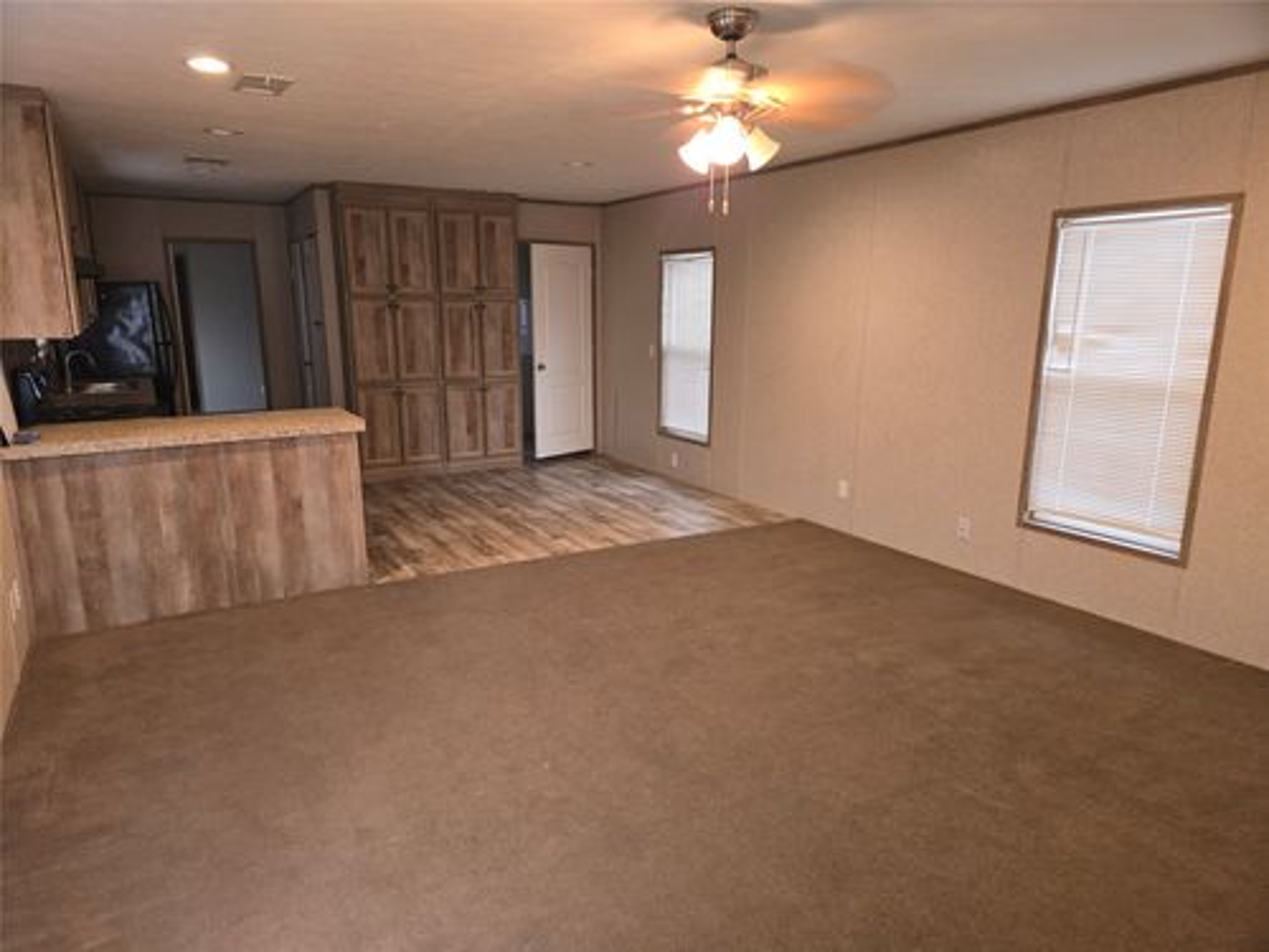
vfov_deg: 58.9
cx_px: 634
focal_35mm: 23
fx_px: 843
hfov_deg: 73.9
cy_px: 476
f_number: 1.8
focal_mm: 5.4
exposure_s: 1/24
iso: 100
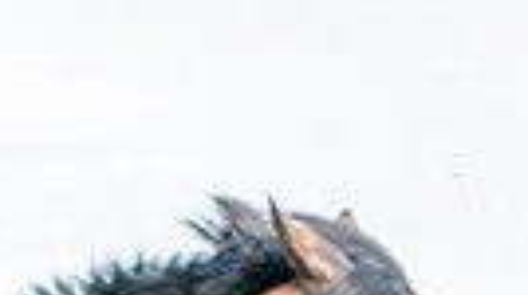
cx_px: 176
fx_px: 6293
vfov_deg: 2.6
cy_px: 958
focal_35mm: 450
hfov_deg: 4.8
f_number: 4.5
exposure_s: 1/1600
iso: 400
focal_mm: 77
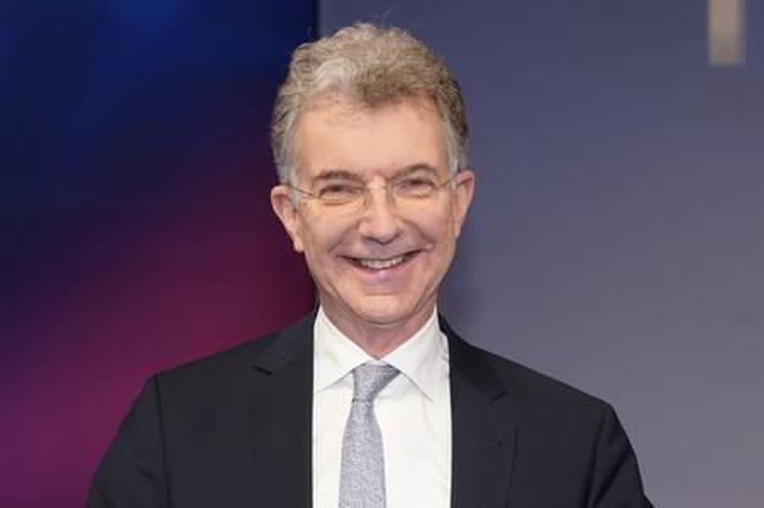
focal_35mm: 57
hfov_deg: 35.1
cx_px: 382
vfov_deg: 23.7
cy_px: 254
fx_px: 1209
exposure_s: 1/160
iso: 2000
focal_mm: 57
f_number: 5
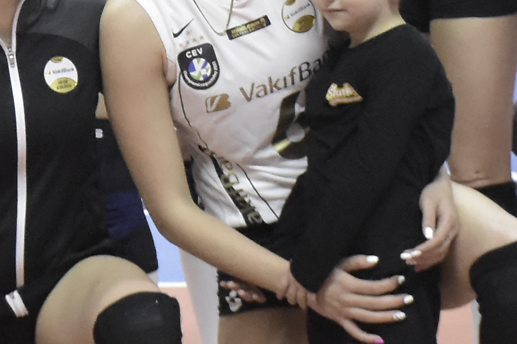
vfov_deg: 5.3
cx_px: -102
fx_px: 3705
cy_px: -92
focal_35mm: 258
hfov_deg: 7.9
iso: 5000
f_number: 4
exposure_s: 1/500
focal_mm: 32
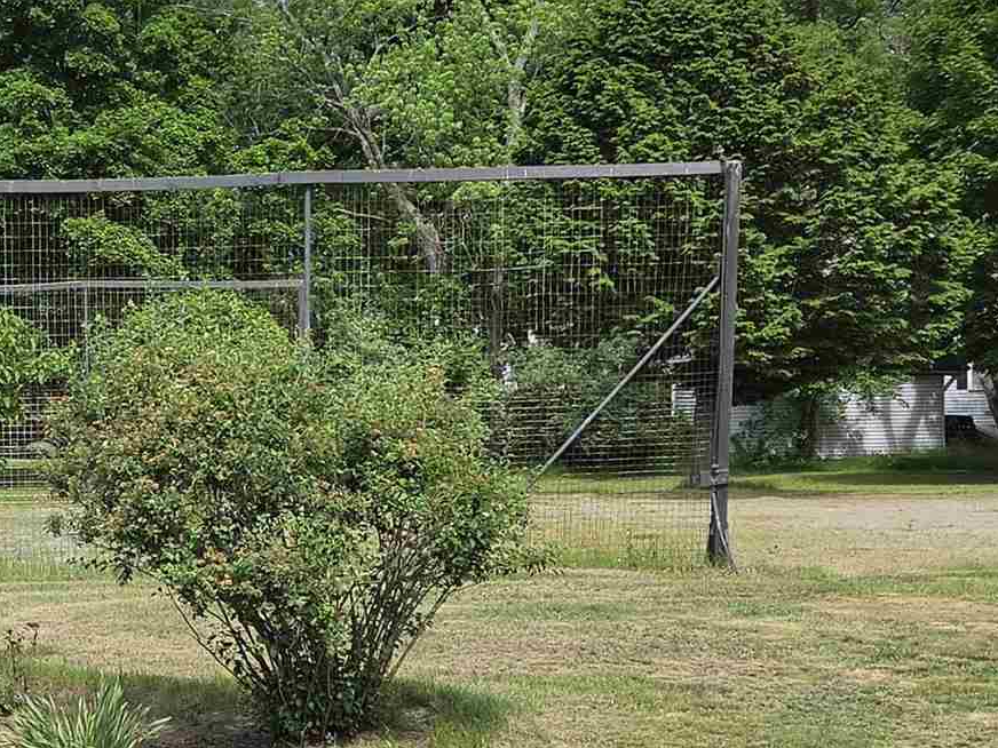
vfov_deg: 18.2
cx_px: -5
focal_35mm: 81
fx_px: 2335
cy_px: 456
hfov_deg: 23.1
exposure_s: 1/3677
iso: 80
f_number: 1.8
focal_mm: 5.4
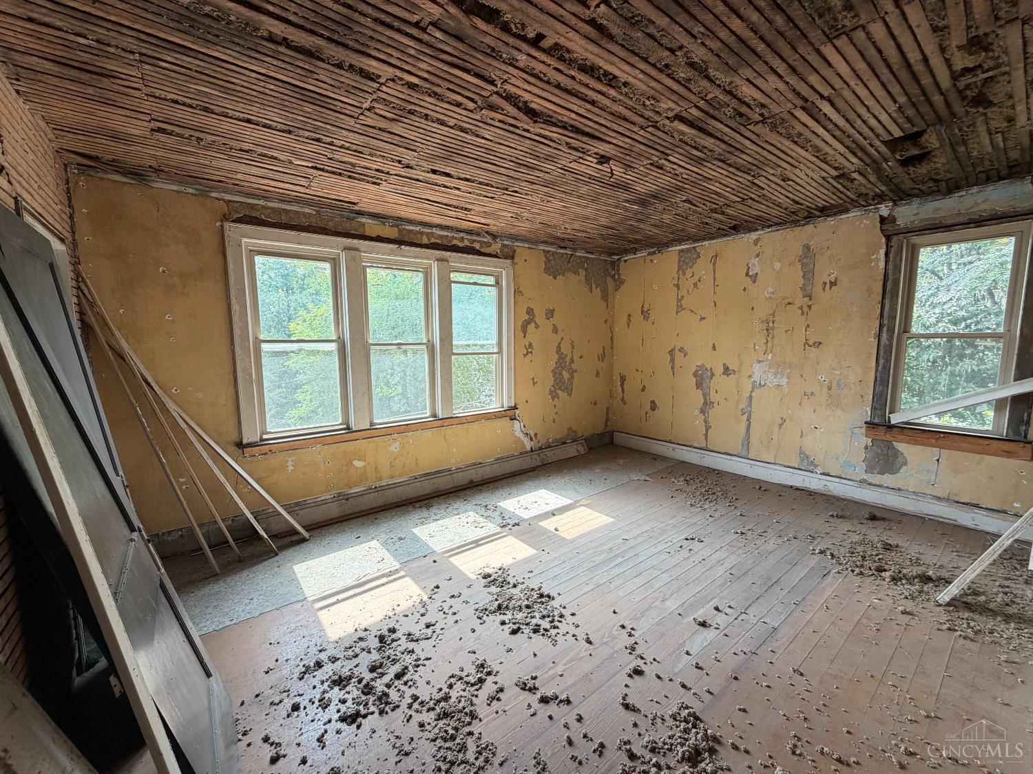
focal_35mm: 14
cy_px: 387
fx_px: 418
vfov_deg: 85.7
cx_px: 516
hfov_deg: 102.1
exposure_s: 1/121
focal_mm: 2.22
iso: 100
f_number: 2.2
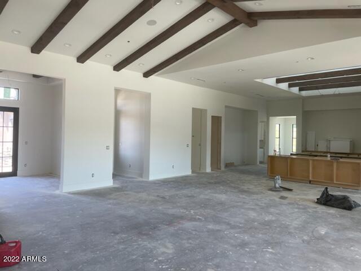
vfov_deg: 53.1
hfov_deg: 67.3
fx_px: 271
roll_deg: -1.0
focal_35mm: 26
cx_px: 180
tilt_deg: +0.1
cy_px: 136
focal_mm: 4.2
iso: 50
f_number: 1.6
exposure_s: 1/120
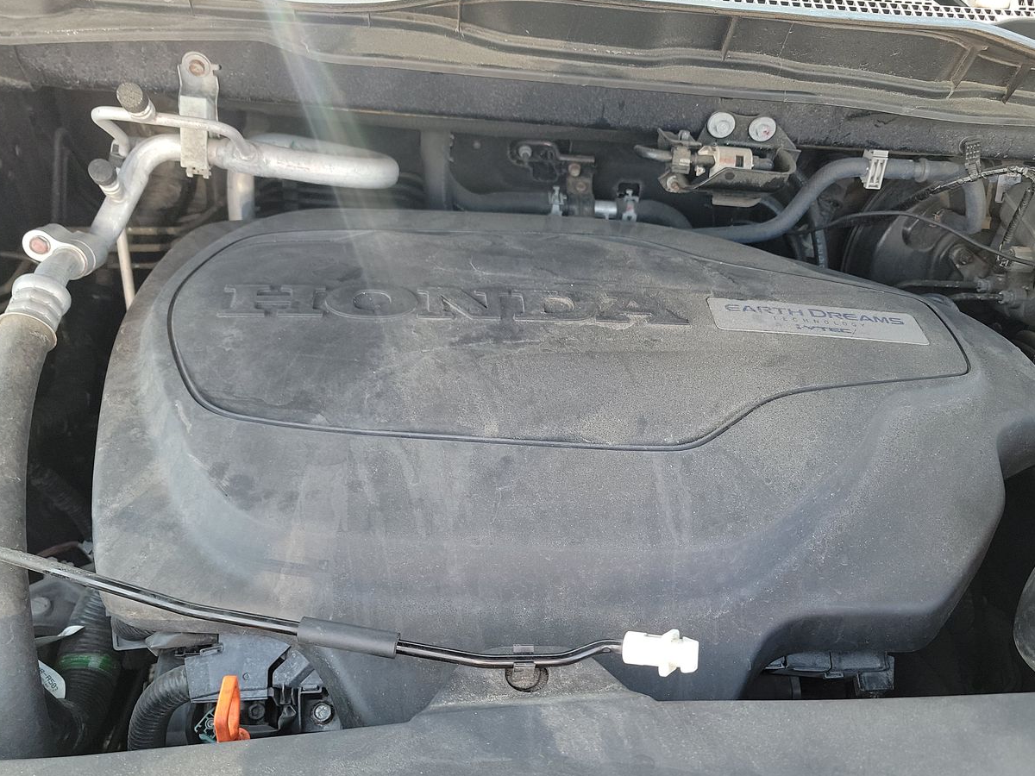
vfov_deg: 44.0
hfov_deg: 56.5
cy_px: 456
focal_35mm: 32
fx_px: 957
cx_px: 609
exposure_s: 1/59
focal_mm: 6.7
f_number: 1.8
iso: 94
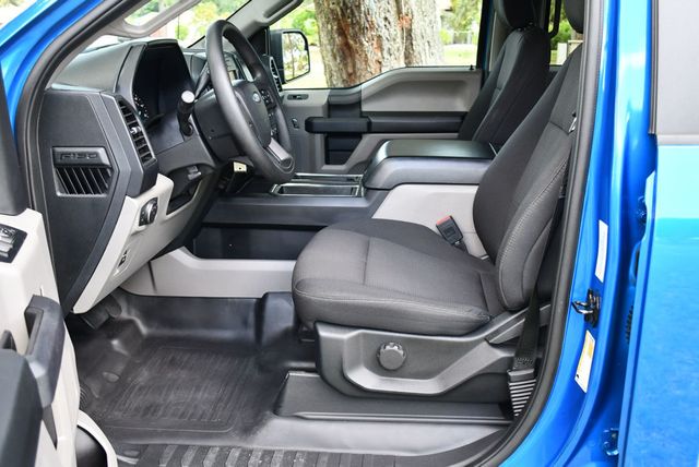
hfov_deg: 53.1
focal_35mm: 36
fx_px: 700
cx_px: 350
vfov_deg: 36.9
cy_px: 234
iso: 800
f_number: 3.5
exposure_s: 1/250
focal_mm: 18
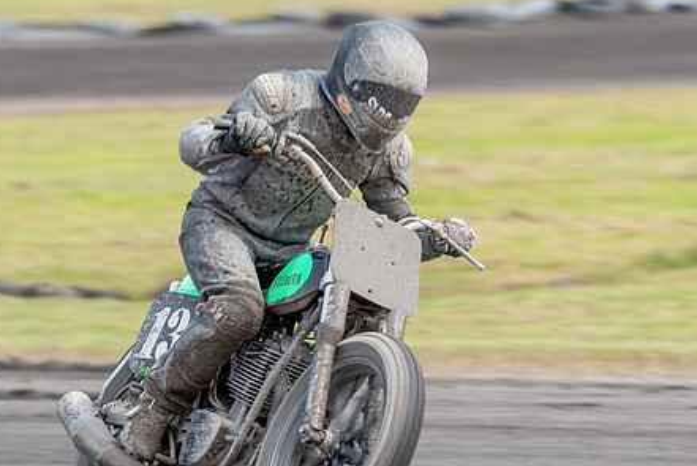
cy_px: 298
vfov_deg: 2.1
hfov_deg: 3.1
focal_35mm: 669
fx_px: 12965
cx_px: 327
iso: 200
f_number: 7.1
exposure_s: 1/250
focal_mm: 340
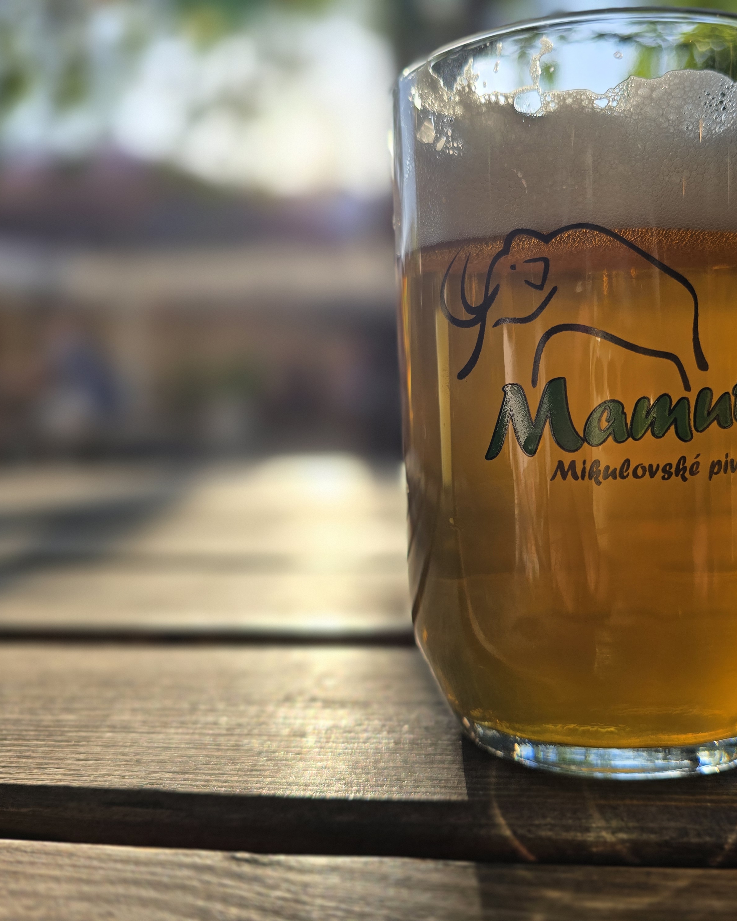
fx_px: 818
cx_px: 514
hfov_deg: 47.4
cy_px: 461
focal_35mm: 30
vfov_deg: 58.8
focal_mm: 6.3
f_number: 1.7
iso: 12
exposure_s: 1/696
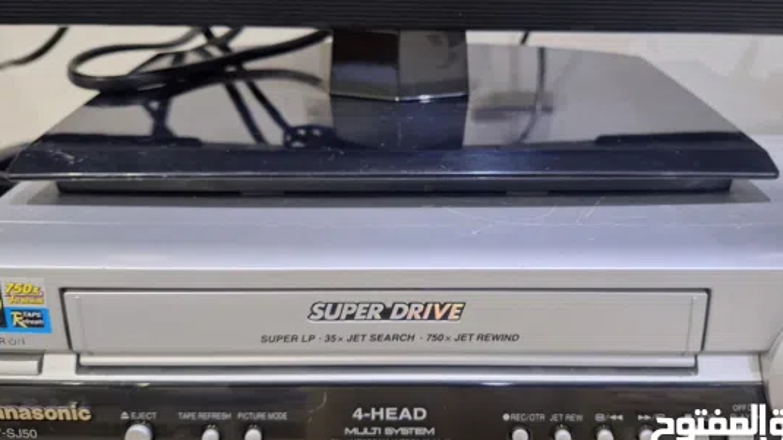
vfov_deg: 38.9
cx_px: 430
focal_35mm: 30
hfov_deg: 64.2
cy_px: 193
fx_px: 623
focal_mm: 5.54
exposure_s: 1/33
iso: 320
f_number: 1.8
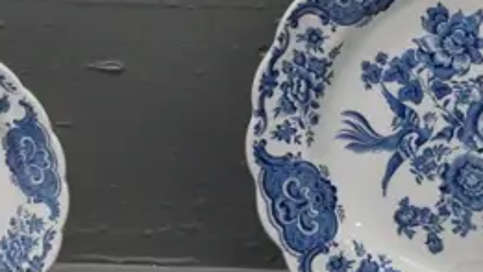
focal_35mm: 214
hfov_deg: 10.1
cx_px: 274
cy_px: 463
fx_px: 2742
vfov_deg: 5.6
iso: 3200
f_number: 4.5
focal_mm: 25
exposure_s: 1/640
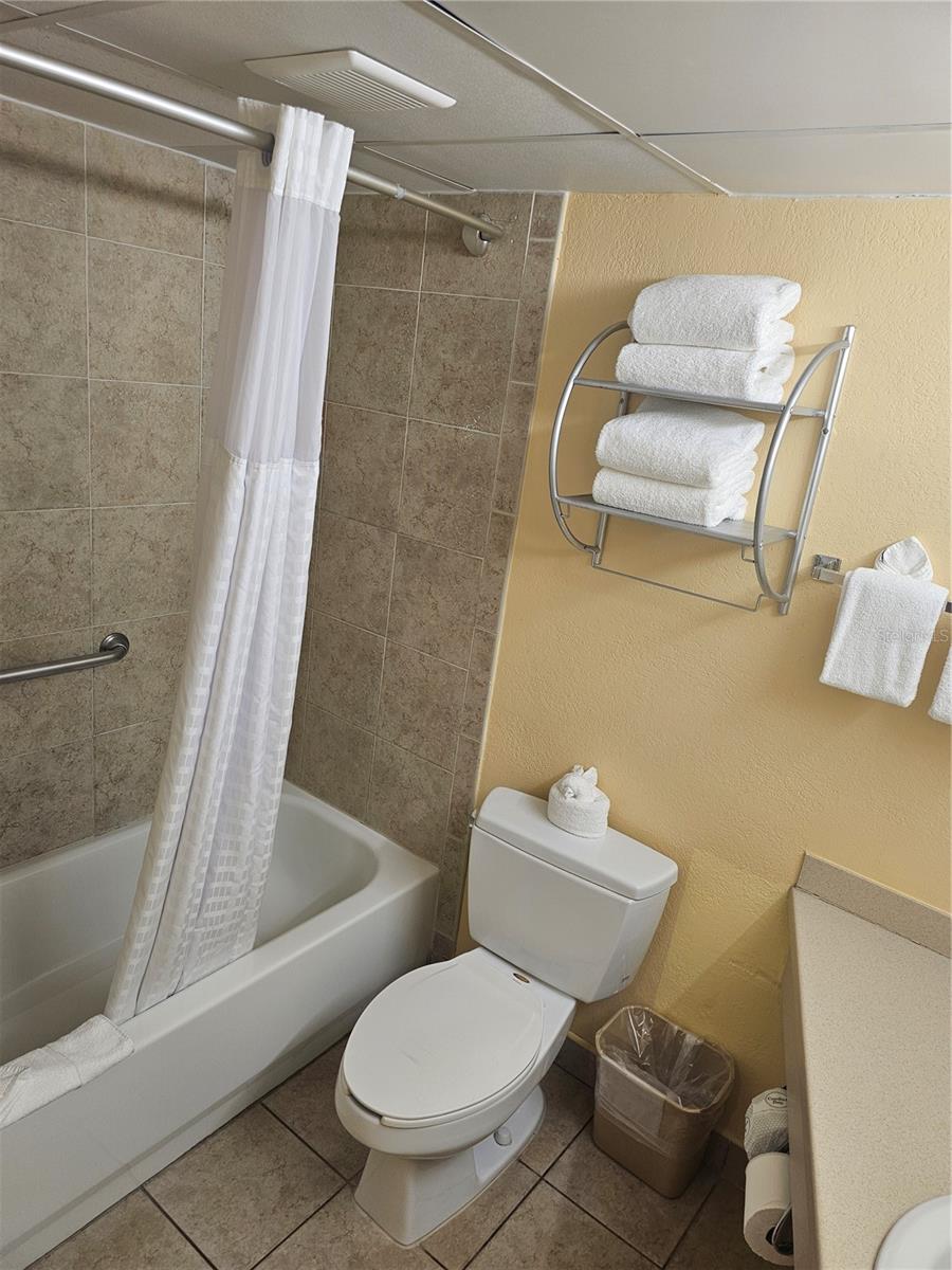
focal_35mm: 23
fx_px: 843
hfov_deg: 58.9
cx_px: 476
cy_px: 635
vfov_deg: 73.9
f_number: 1.7
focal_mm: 6.3
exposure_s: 1/120
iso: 80
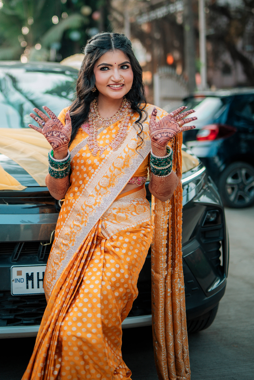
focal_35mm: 54
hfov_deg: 24.8
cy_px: 109
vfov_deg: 36.3
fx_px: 571
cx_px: 63
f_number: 1.4
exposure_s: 1/400
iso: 160
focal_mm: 35
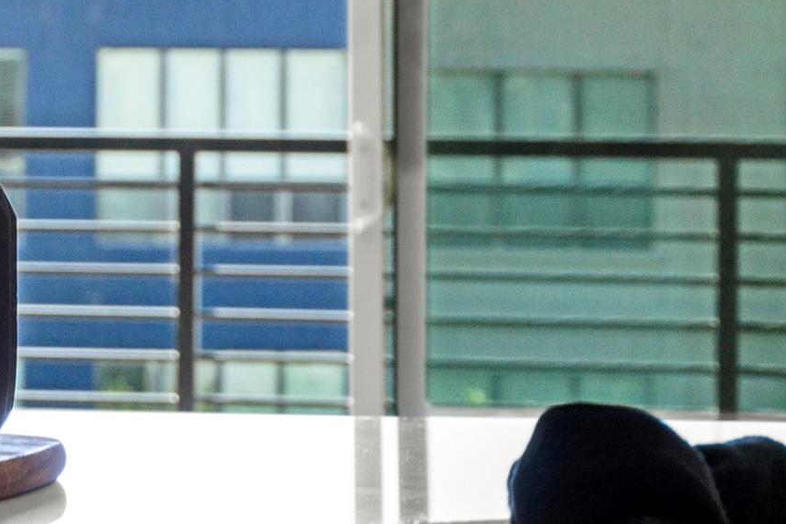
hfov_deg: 11.2
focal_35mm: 181
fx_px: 3952
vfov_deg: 7.5
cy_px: -29
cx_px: -92
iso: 200
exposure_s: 1/40
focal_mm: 50
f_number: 8
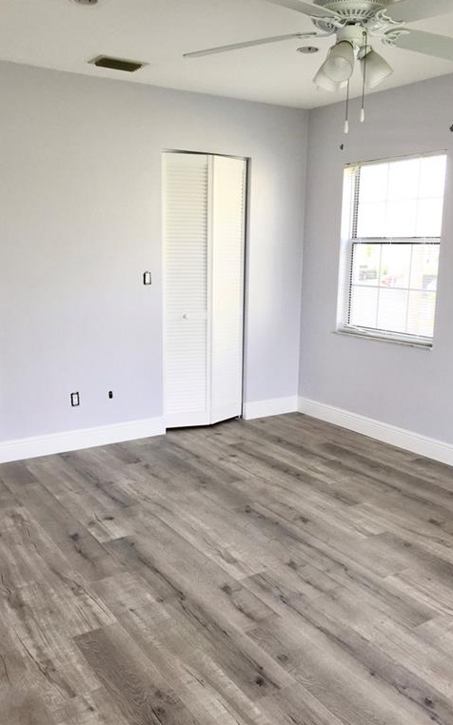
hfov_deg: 40.6
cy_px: 361
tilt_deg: -9.6
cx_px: 220
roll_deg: -0.2
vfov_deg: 61.2
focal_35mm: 31
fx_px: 613
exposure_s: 1/60
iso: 32
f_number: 2.2
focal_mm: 4.15
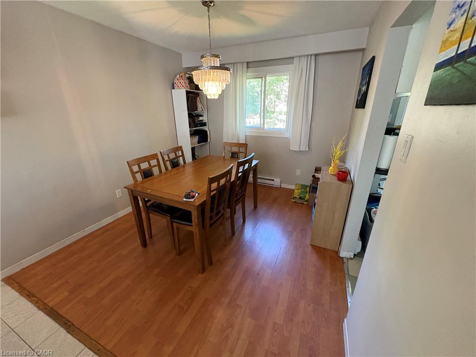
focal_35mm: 14
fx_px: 193
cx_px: 238
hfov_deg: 102.1
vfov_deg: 85.7
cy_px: 178
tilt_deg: -19.3
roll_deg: +0.7
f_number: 2.2
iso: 640
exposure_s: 1/60
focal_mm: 2.22
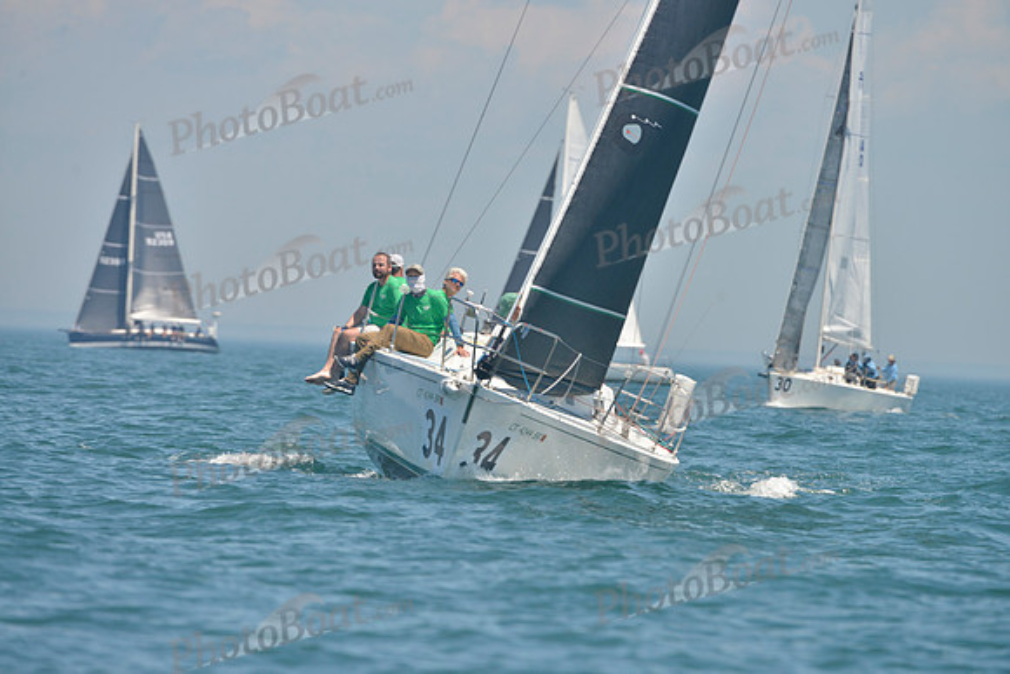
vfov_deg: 5.7
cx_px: 505
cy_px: 337
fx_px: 6735
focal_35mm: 240
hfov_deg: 8.6
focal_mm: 240
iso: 280
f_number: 7.1
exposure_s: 1/1000
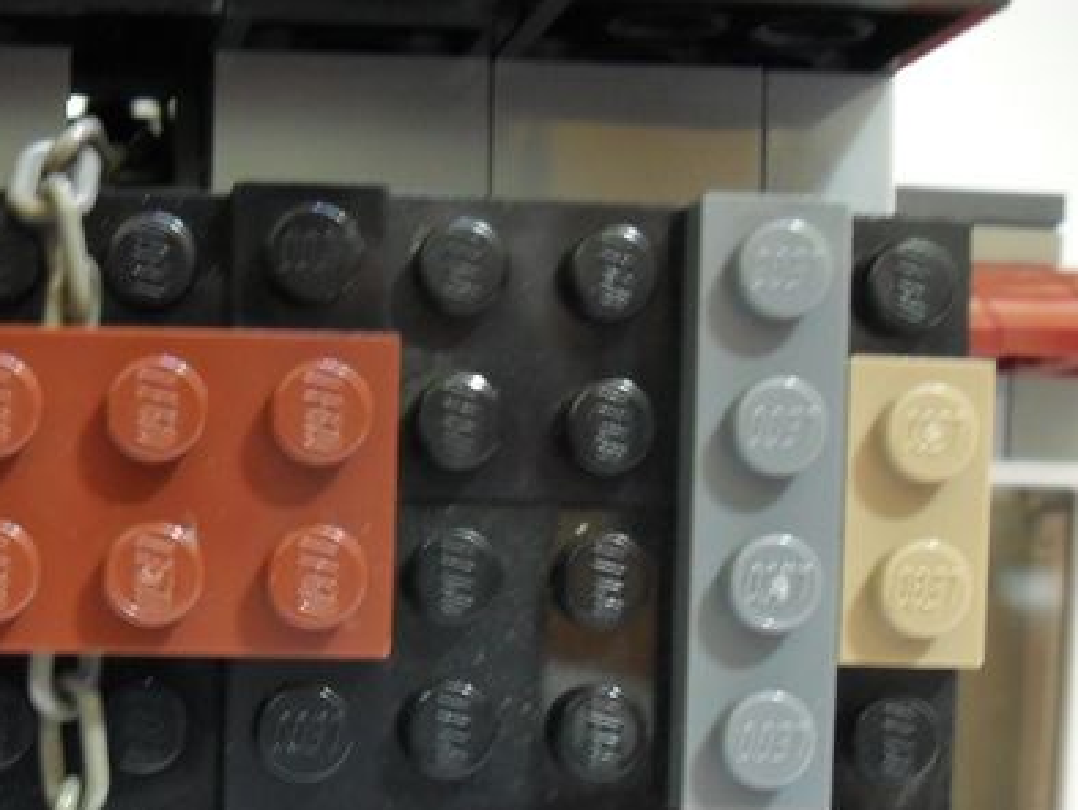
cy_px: 818
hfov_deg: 26.3
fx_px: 2212
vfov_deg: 20.1
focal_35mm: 71
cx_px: 77
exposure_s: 1/1.43
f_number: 2.8
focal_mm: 6.2
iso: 200
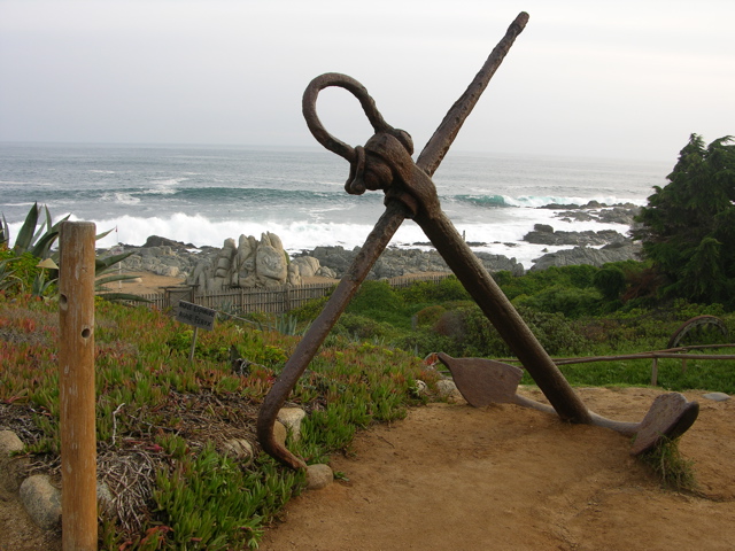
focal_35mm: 35
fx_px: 743
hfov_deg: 52.6
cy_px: 276
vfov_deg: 40.7
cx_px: 368
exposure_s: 1/104
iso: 50
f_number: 4.5
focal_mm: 8.9
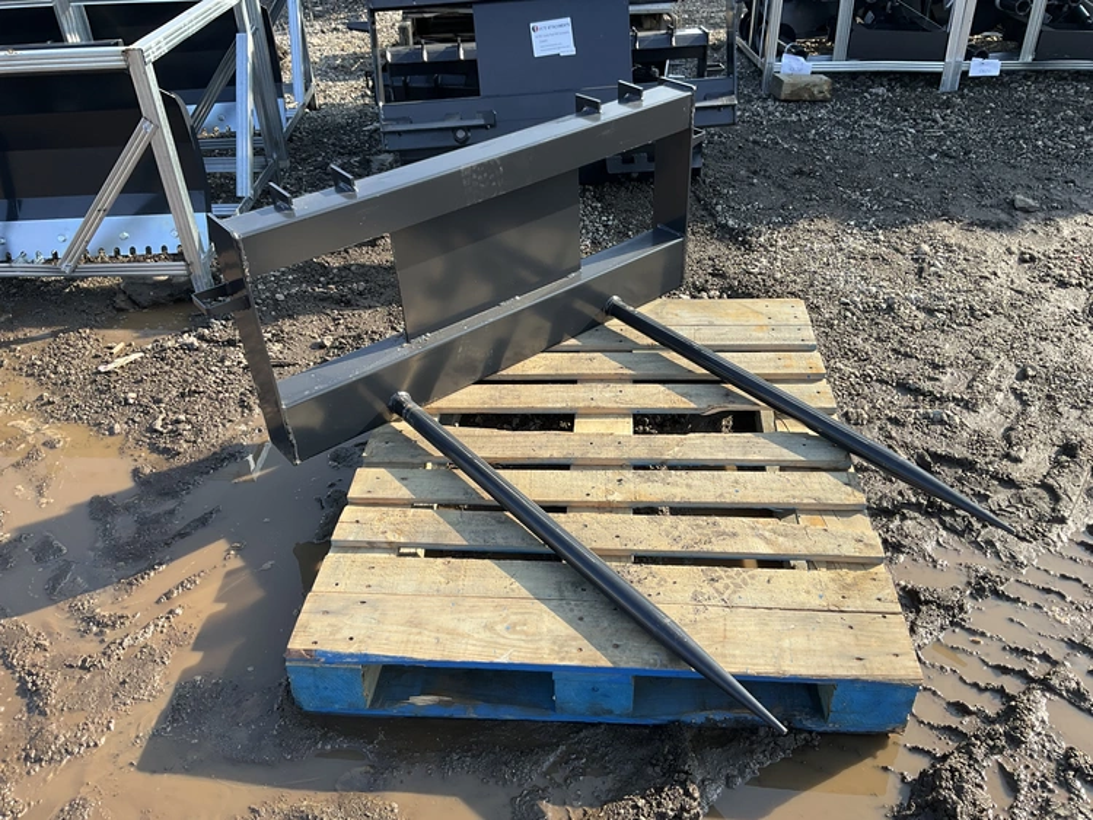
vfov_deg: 48.3
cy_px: 410
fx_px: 916
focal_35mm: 29
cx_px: 546
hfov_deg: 61.6
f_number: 1.8
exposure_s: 1/519
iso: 25
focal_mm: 3
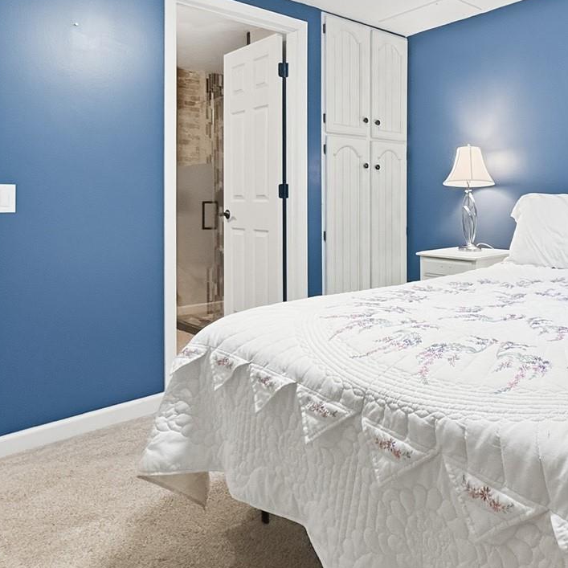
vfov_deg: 56.2
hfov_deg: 54.9
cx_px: 417
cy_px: 192
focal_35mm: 28
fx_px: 520
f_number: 2.2
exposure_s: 1/120
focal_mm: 2.2
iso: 320
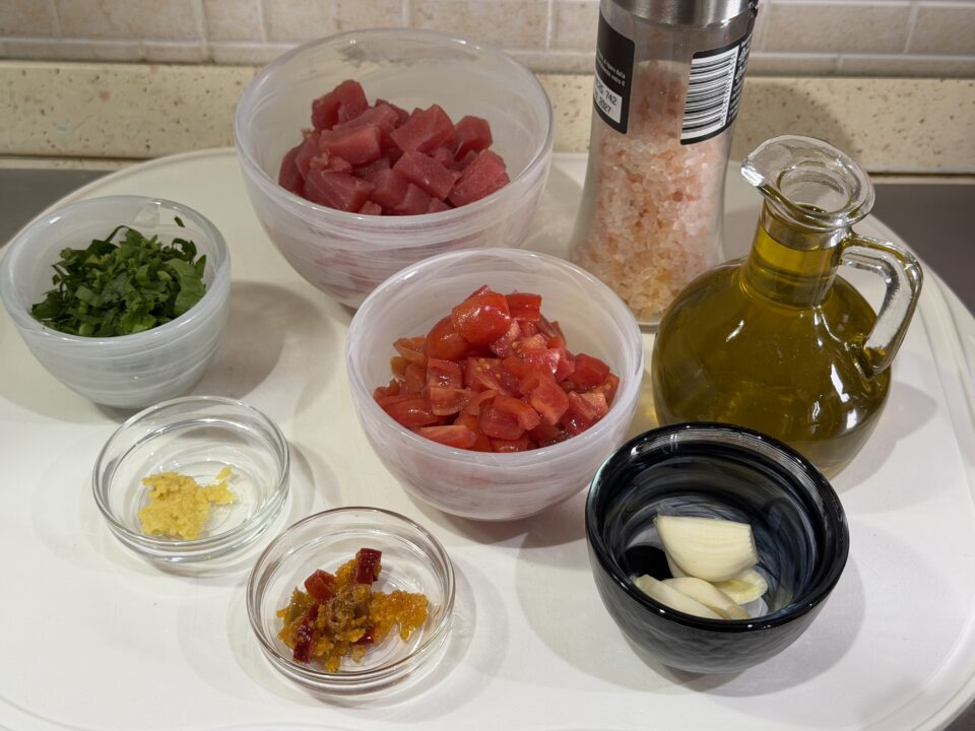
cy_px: 366
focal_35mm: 48
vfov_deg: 30.3
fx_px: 1352
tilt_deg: -48.2
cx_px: 488
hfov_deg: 39.7
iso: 64
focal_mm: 6.76
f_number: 1.78
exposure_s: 1/50
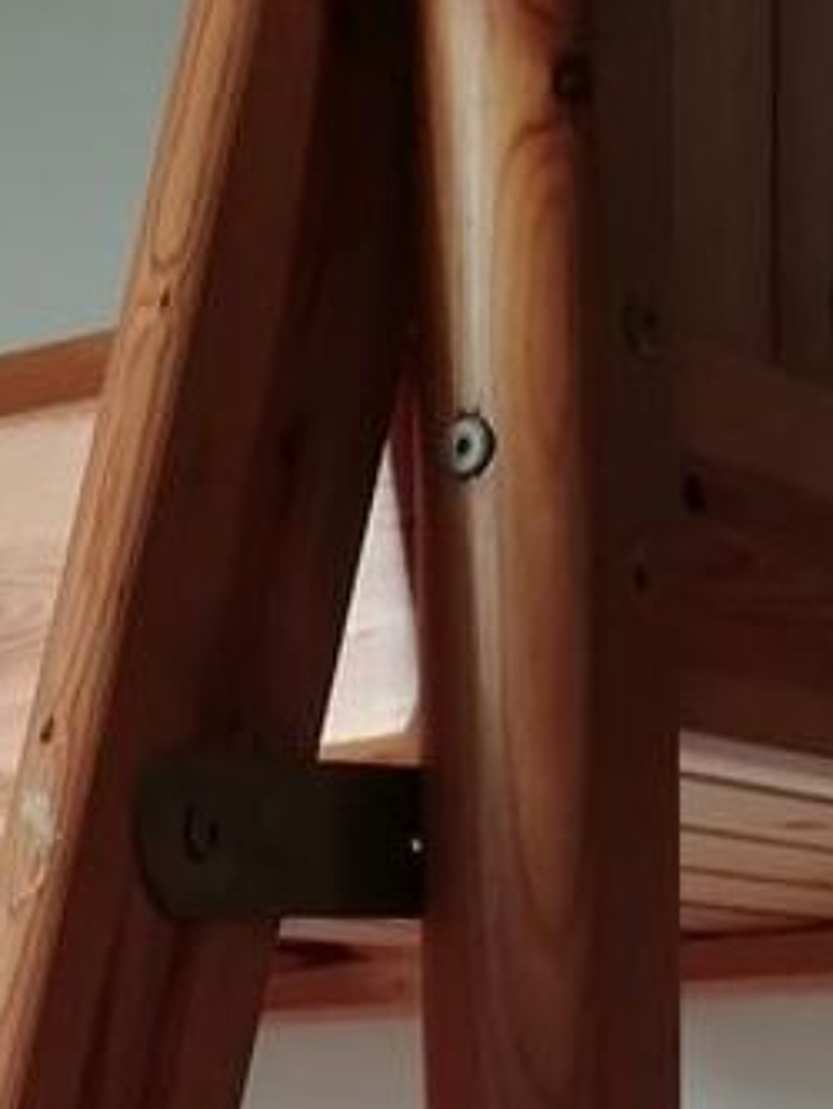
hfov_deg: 13.9
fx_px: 3335
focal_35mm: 104
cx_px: -107
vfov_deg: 17.0
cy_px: 1673
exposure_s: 1/60
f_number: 2.2
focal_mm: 3.46
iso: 80
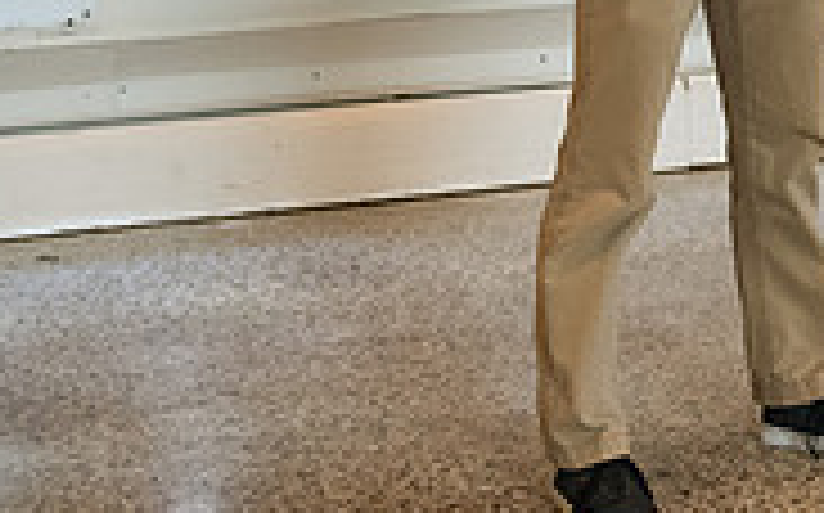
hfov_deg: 15.9
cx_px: 1144
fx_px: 2760
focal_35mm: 123
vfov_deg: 10.3
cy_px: -214
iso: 2500
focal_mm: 38
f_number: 3.5
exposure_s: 1/200
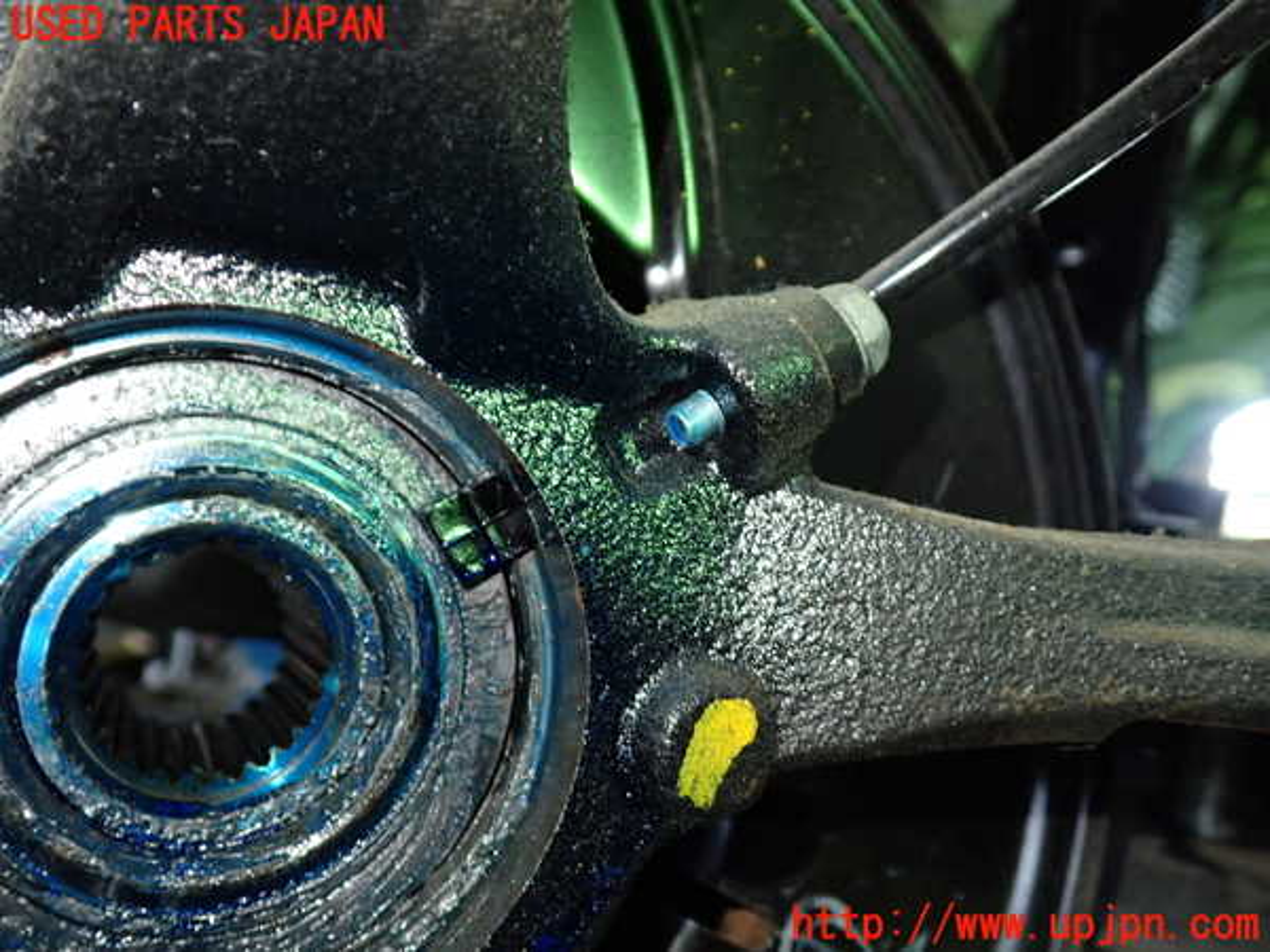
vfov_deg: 44.2
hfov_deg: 56.8
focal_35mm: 32
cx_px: 635
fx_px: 1174
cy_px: 476
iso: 320
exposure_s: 1/30
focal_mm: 5.79
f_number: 2.4
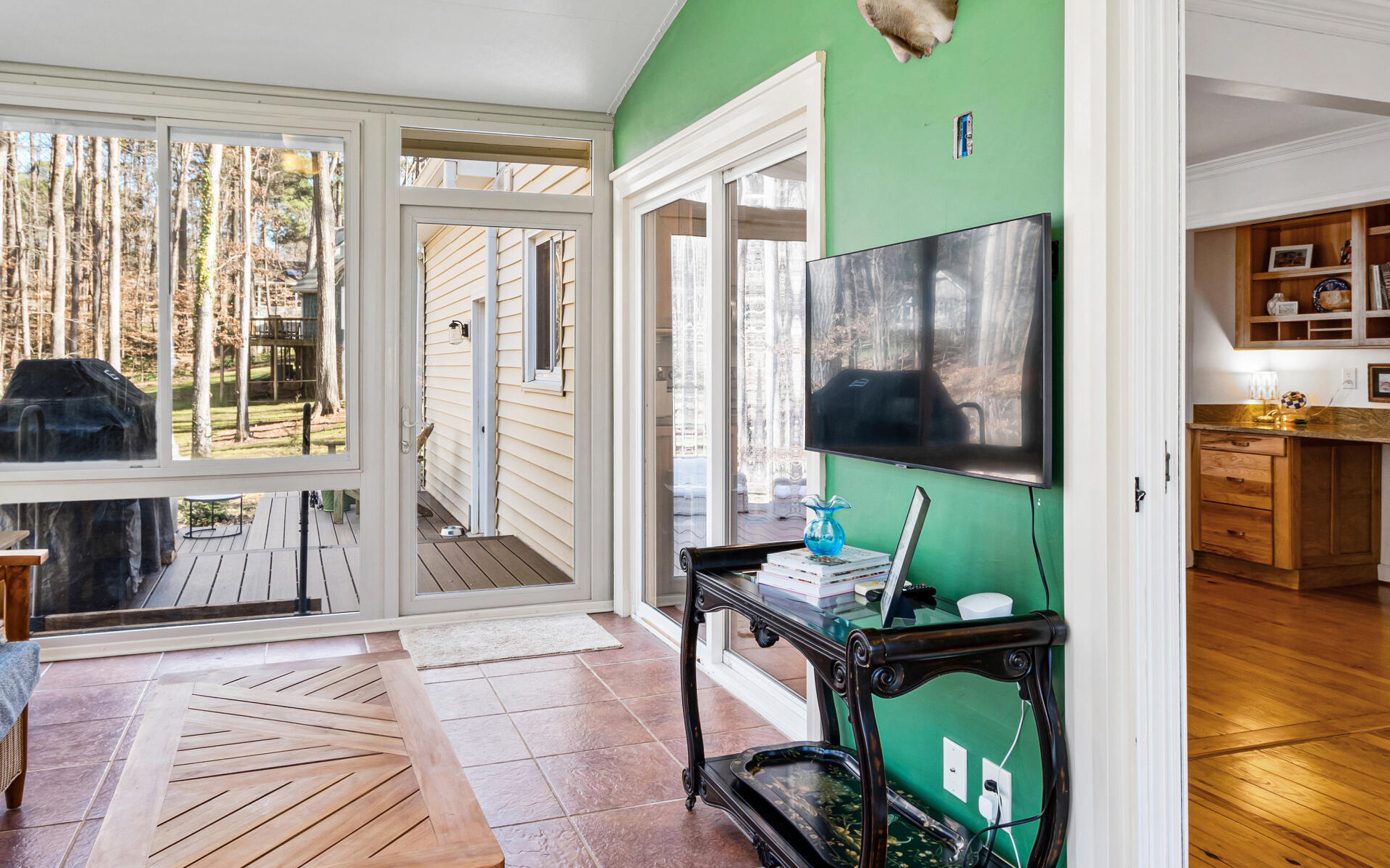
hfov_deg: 74.8
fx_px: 909
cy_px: 354
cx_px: 666
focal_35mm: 24
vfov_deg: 50.8
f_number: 8
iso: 100
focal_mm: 10
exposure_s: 1/4
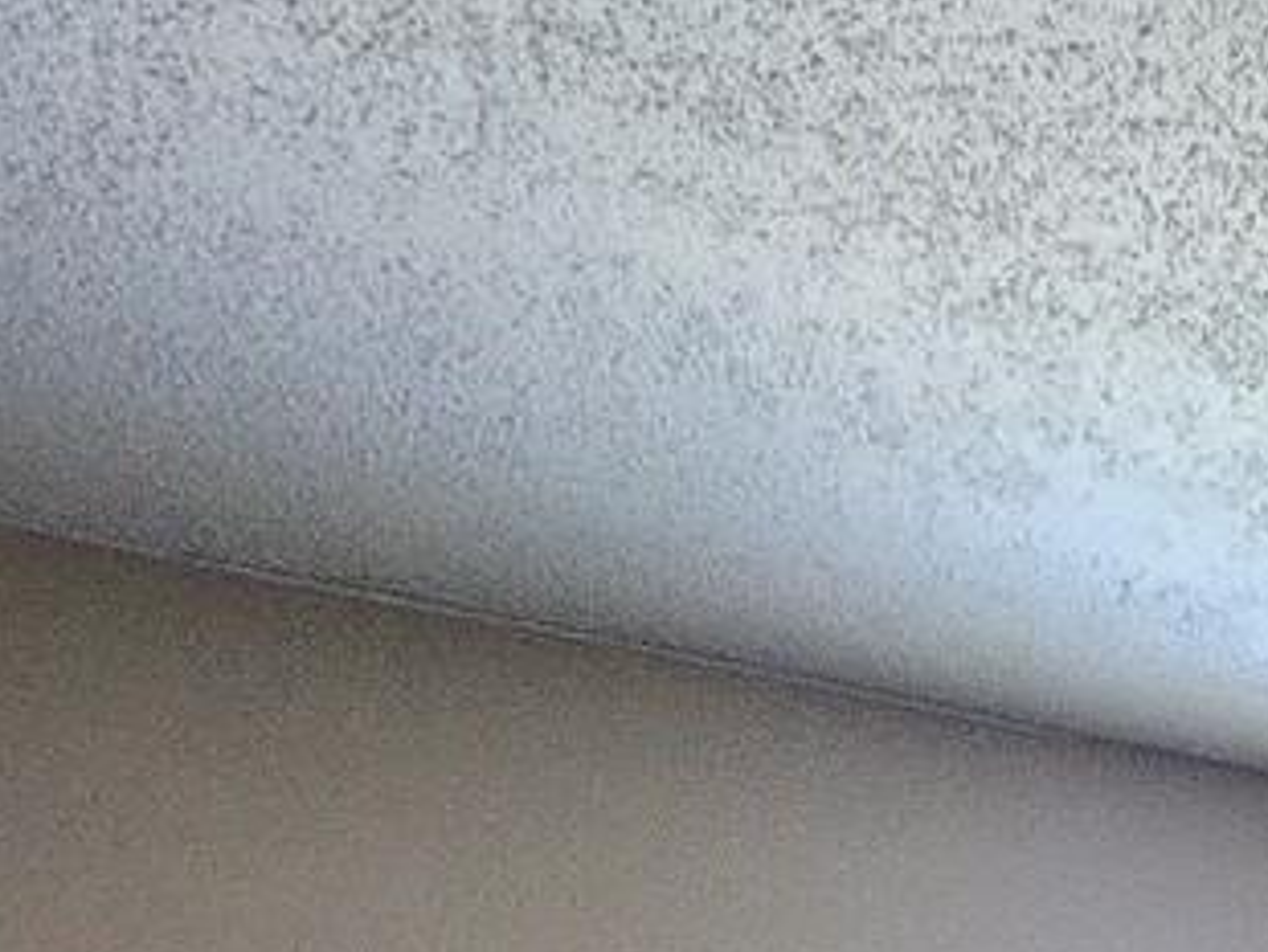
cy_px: 1790
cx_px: 1624
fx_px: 2456
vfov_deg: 17.3
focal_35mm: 67
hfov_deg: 25.2
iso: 320
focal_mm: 1.74
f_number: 2.2
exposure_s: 1/60
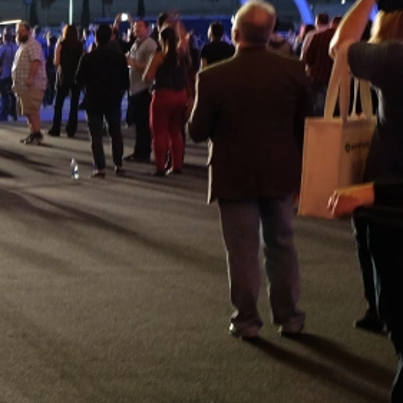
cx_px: -324
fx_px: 1581
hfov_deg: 13.1
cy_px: 214
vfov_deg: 14.5
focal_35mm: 120
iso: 800
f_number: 3.2
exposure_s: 1/7
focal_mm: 20.5
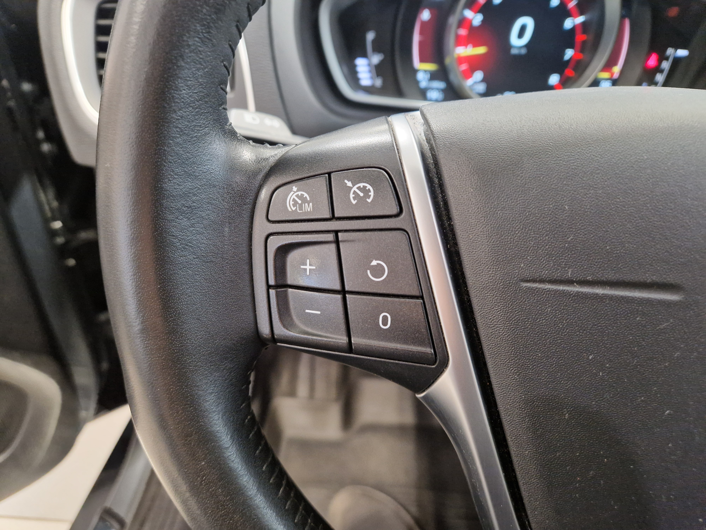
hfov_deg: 73.9
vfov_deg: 58.9
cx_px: 353
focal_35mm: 23
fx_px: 469
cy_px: 265
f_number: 1.8
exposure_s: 1/50
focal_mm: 5.4
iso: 800
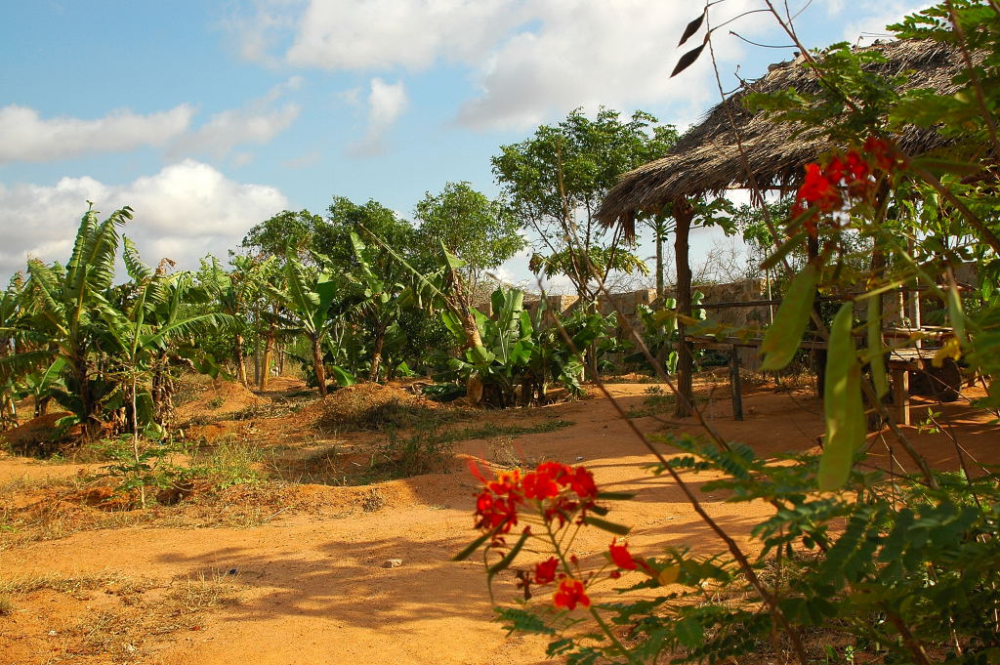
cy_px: 332
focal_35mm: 42
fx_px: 1166
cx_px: 500
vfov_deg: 31.8
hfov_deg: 46.4
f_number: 9.5
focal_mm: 28
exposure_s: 1/250
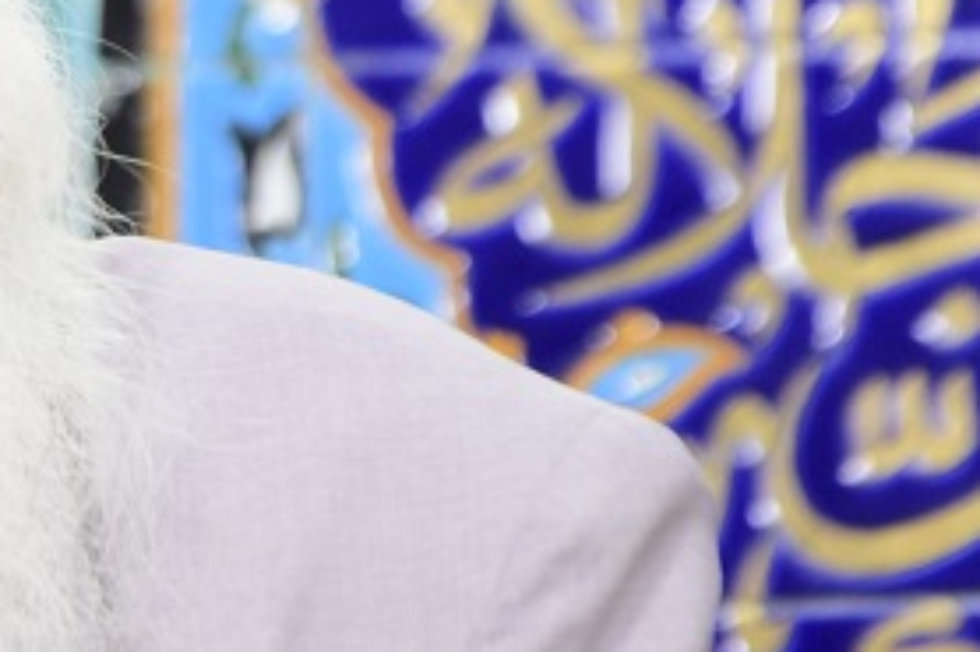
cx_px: -486
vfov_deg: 2.4
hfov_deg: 3.6
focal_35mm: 567
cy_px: -111
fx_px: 15420
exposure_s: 1/25
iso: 1000
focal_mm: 105
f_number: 5.6
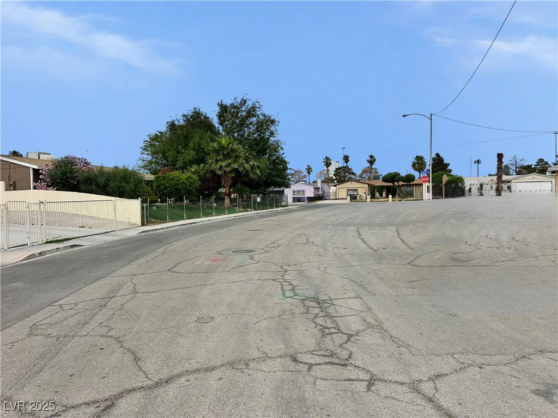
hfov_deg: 71.6
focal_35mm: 24
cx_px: 279
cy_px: 209
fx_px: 387
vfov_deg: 56.8
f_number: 1.78
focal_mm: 6.86
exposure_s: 1/8197
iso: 80
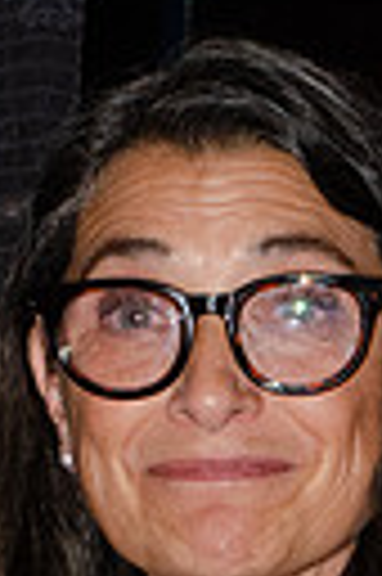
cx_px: 171
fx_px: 7564
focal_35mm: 474
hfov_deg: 2.9
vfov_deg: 4.3
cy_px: 621
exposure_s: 1/125
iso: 2500
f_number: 18
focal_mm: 90
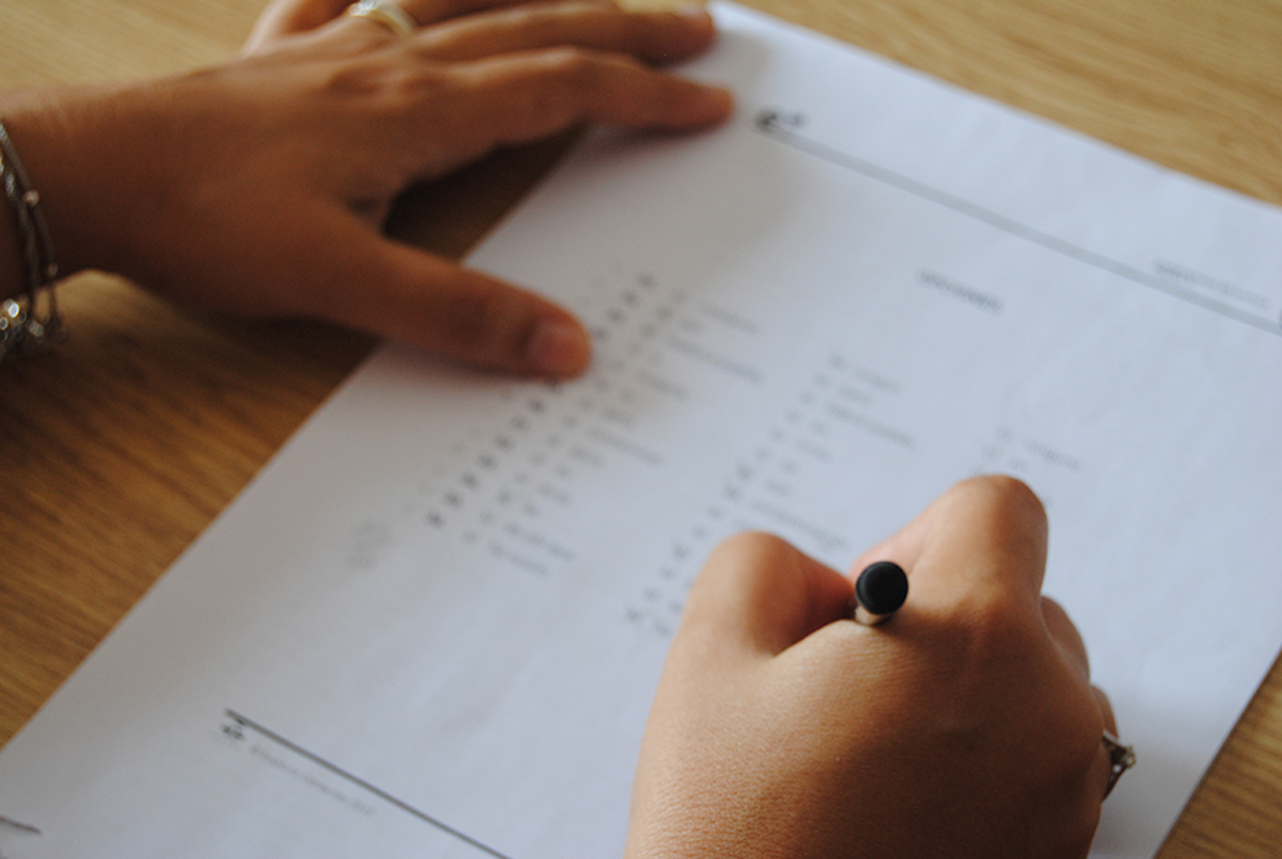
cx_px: 641
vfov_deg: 16.6
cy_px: 430
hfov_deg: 24.6
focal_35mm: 82
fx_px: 2942
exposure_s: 1/30
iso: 400
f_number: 5.6
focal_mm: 55
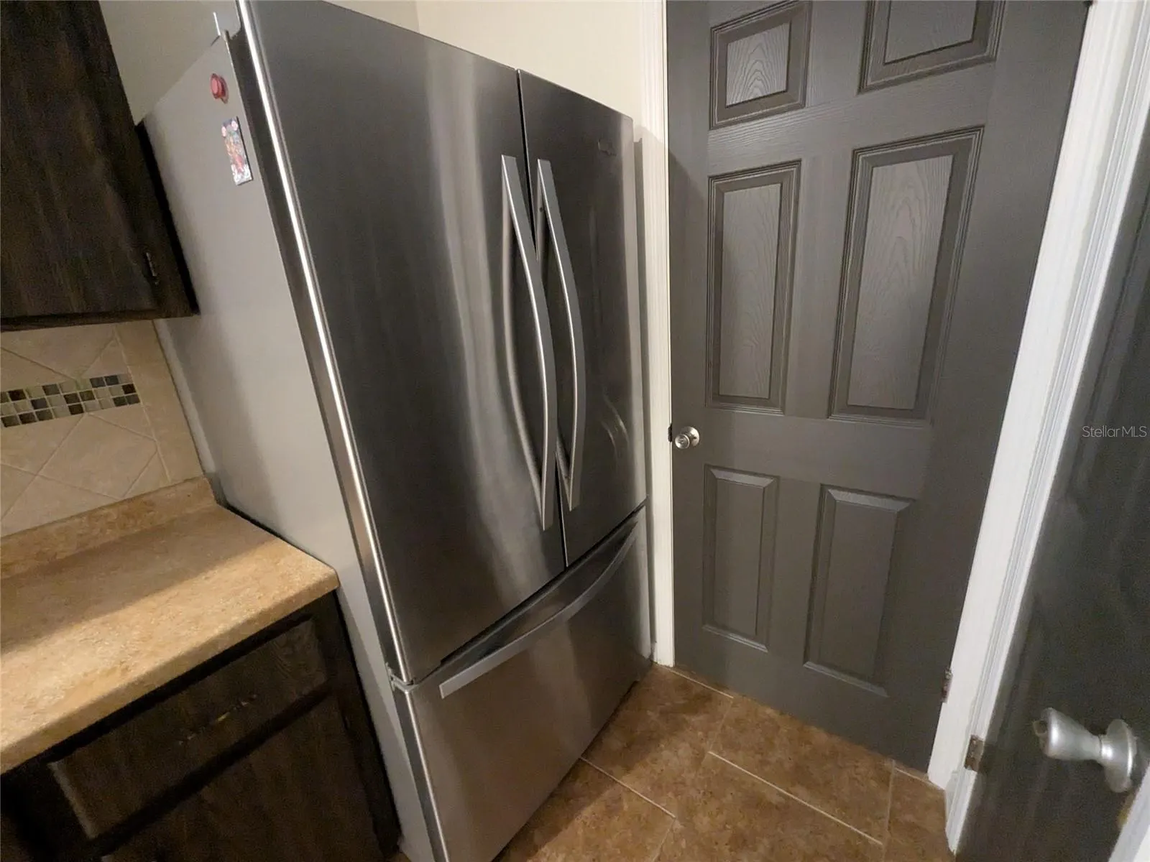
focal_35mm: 13
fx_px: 432
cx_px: 575
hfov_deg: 106.2
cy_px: 431
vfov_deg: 89.9
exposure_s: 1/23.4
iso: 1751
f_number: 2.2
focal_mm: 1.95
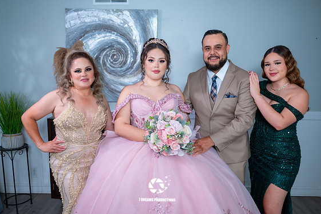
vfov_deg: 40.0
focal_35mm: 33
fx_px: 294
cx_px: 157
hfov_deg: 57.2
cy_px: 109
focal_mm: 32
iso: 1250
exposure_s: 1/60
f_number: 4
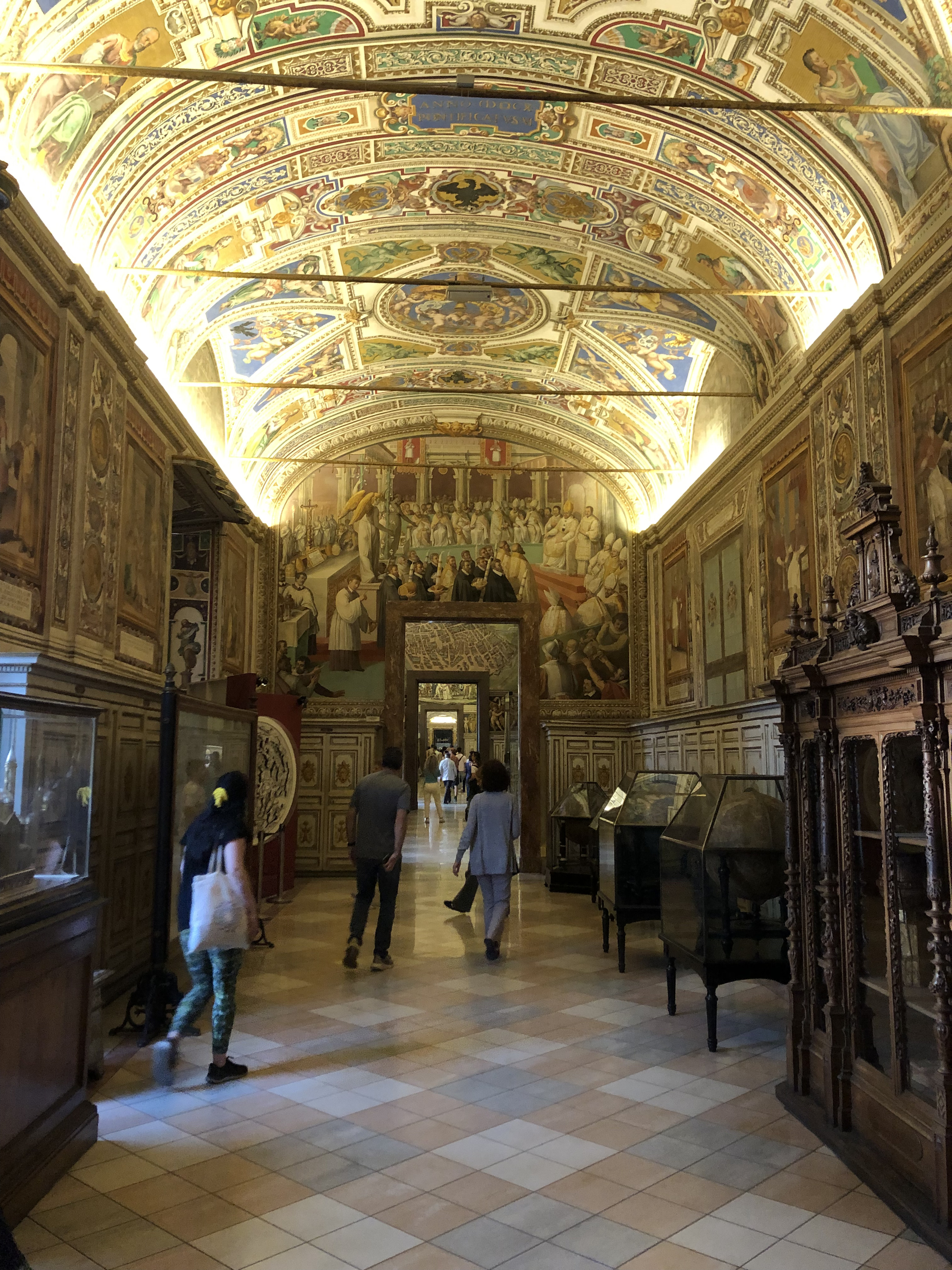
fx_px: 1027
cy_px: 635
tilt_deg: +7.7
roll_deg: -0.4
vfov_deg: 63.4
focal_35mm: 28
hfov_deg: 49.7
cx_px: 476
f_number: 1.8
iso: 100
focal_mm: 4
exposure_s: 1/14
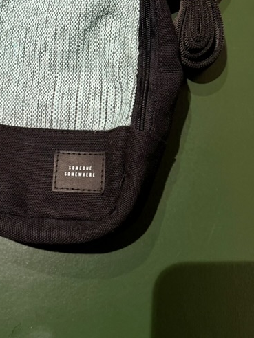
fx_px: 489
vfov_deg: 37.6
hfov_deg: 28.4
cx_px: 45
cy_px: 102
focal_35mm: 50
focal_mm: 6.76
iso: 320
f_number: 1.78
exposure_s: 1/60
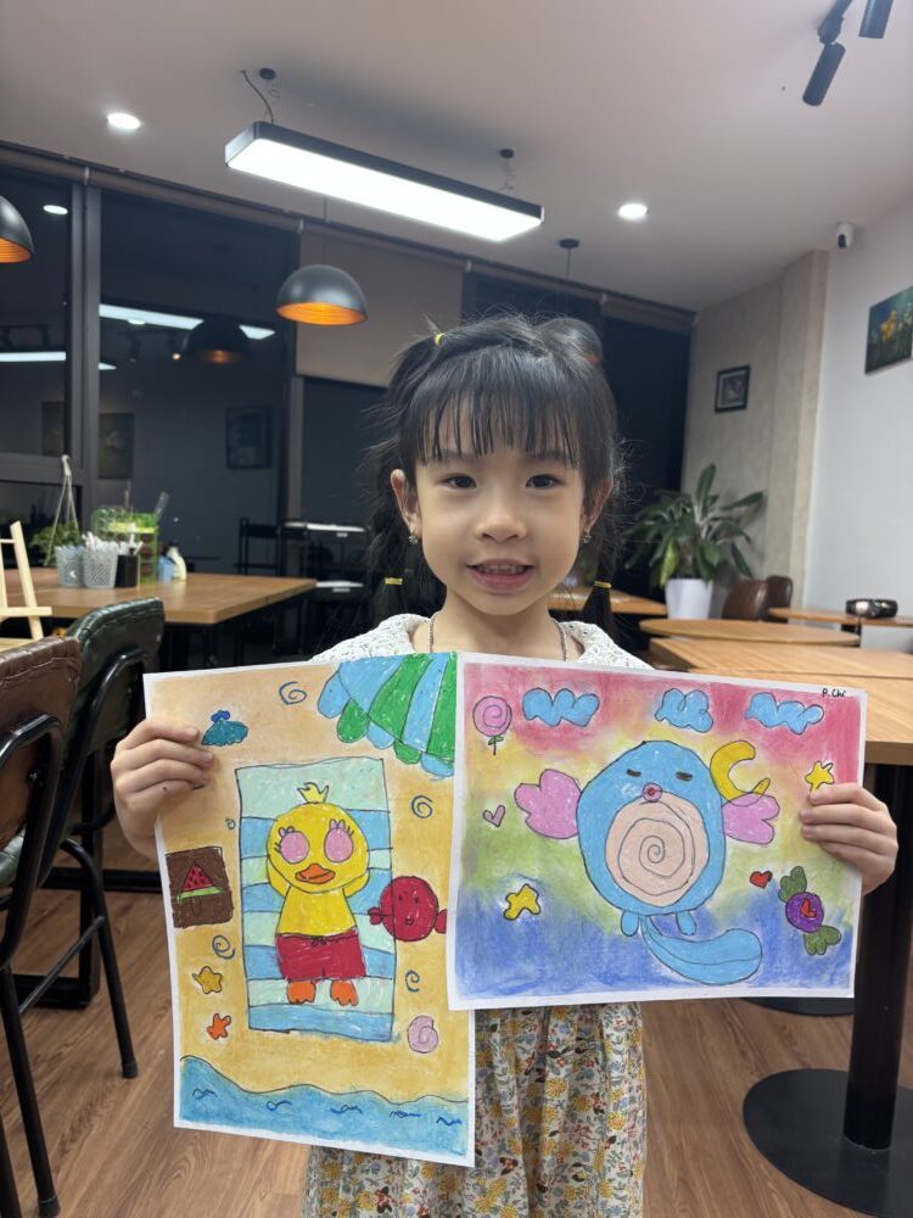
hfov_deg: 53.1
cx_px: 456
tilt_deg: -3.6
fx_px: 914
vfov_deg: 67.3
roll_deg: -2.8
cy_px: 609
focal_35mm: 26
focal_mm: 5.96
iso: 100
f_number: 1.6
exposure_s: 1/100
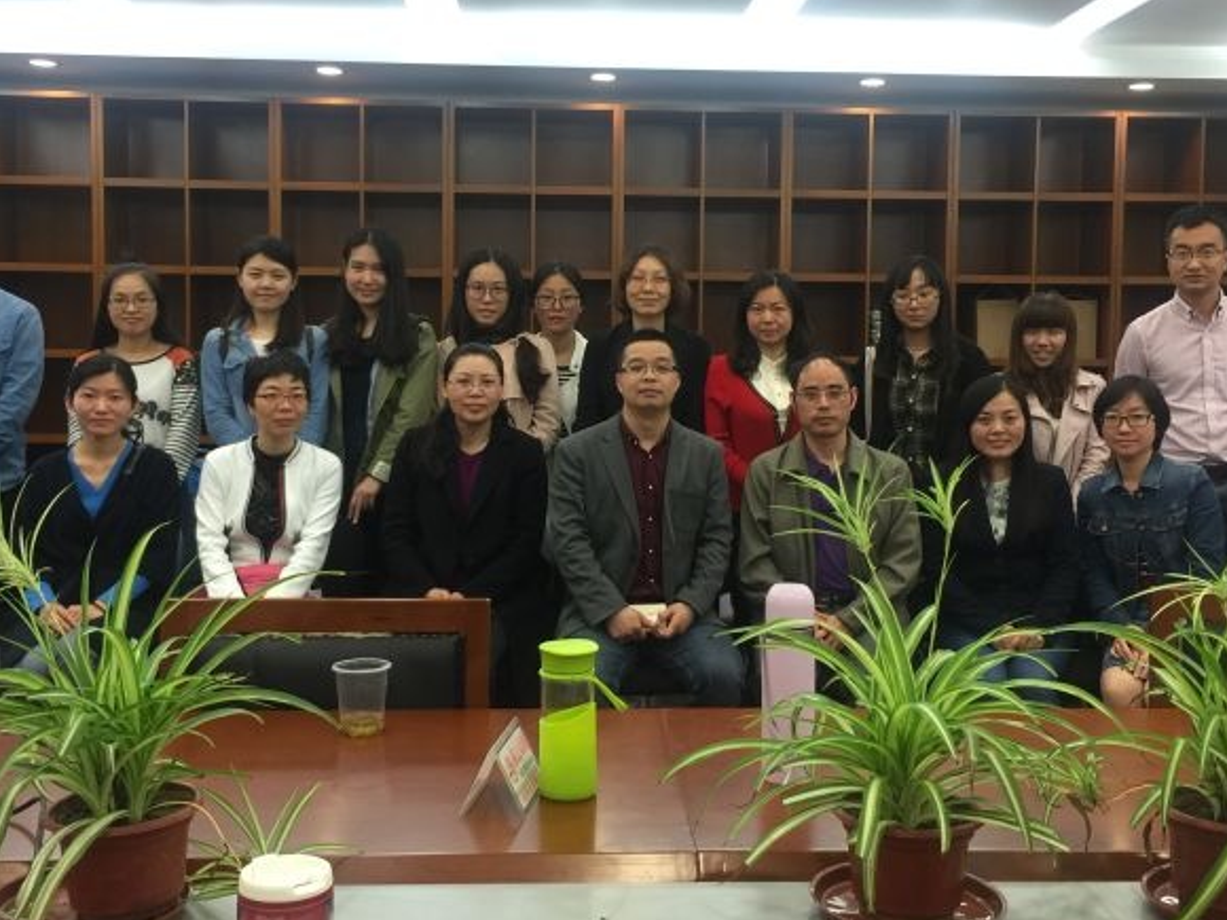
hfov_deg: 46.8
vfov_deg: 35.9
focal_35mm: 40
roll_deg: -2.0
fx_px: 1418
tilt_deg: -2.9
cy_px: 423
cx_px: 639
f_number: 2.2
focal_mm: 4.15
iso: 50
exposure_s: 1/17
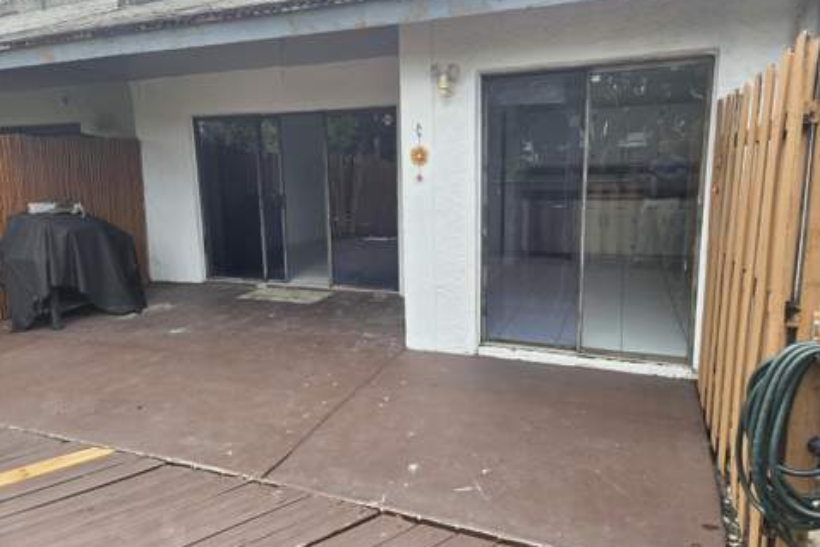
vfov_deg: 53.2
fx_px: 547
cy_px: 270
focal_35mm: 24
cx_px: 410
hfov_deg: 73.7
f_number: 1.8
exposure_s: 1/887
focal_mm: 5.4
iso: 80
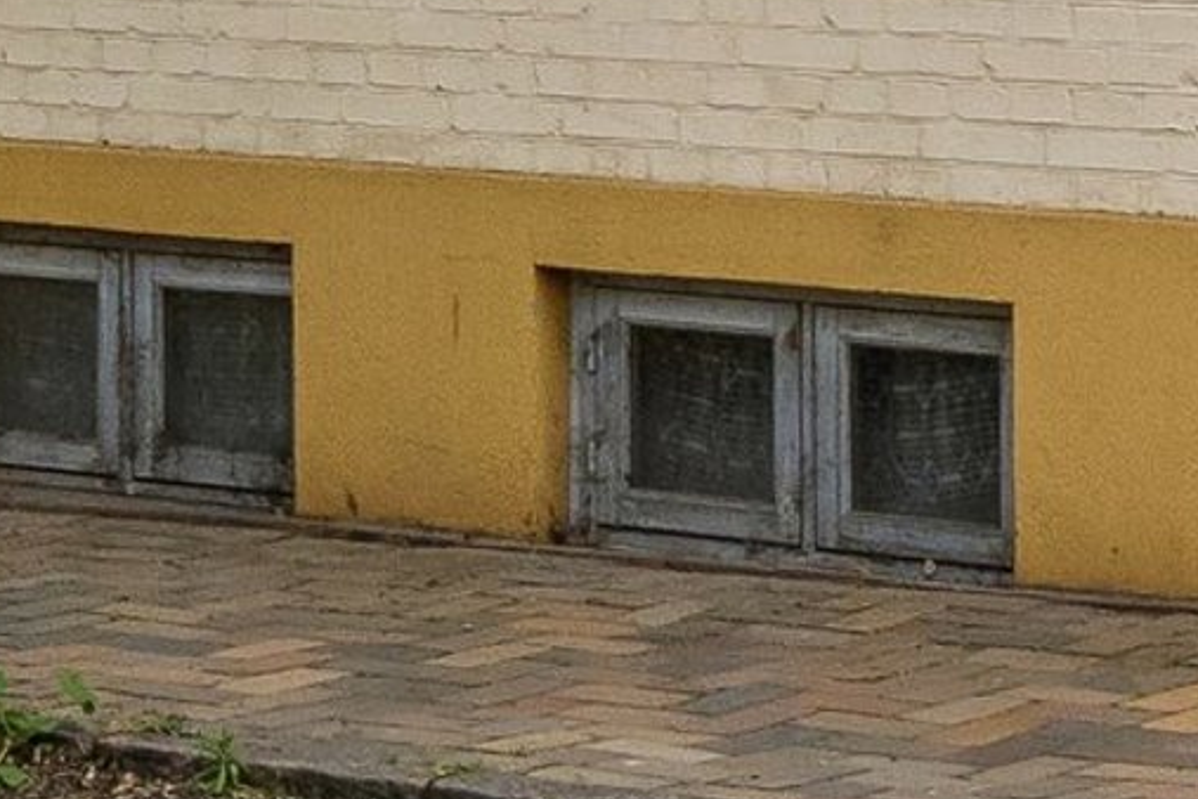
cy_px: -1170
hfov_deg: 9.5
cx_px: 612
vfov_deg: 6.1
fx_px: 7180
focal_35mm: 216
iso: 250
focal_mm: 19
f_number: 8
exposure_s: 1/800
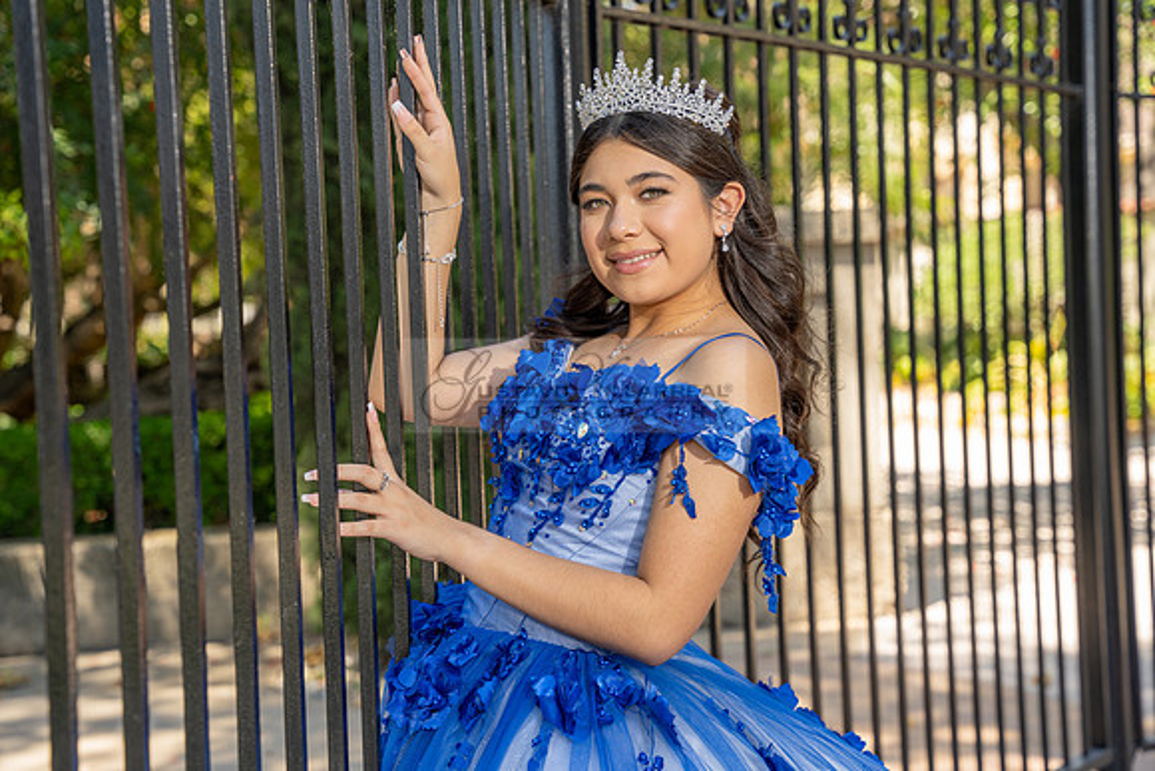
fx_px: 2246
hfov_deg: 28.8
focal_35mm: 70
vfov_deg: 19.5
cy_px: 386
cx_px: 578
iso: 125
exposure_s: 1/200
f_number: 4.5
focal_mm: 70
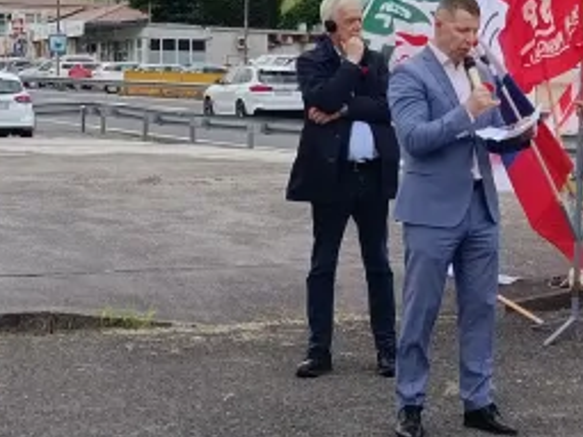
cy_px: 140
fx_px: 1902
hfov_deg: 16.8
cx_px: 652
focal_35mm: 113
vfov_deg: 13.1
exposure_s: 1/357
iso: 50
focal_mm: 5.24
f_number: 1.7
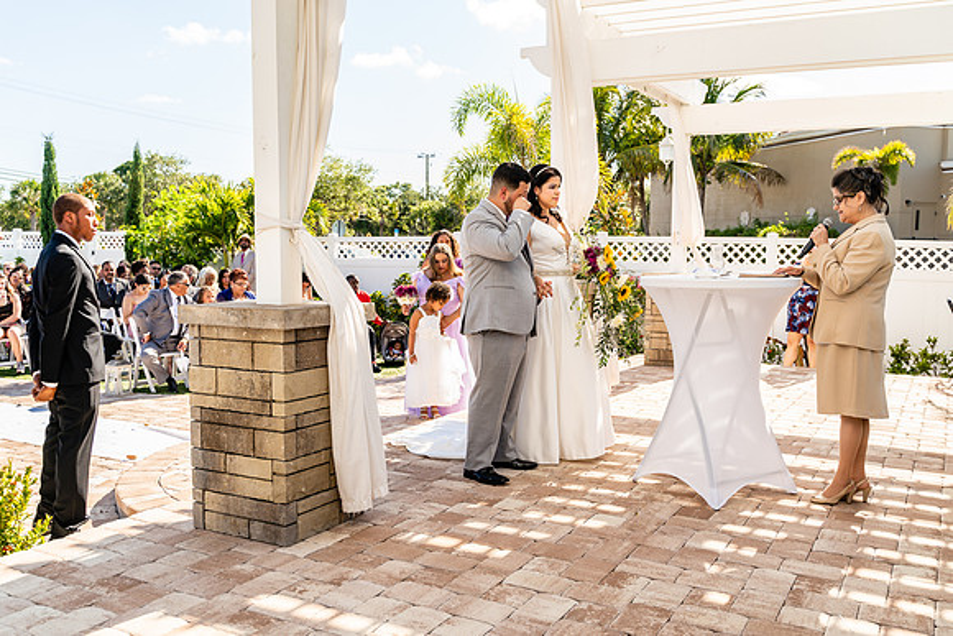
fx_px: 836
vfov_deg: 41.6
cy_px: 318
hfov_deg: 59.3
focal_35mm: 32
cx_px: 510
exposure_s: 1/320
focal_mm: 28
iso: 100
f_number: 4
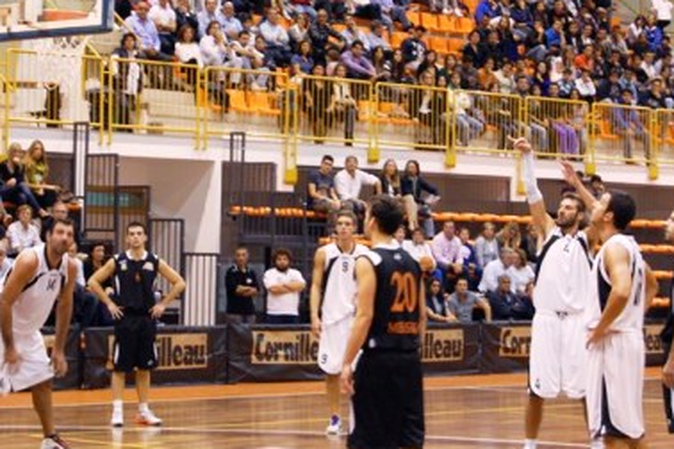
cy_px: 144
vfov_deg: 11.2
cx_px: 271
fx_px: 2284
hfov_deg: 16.8
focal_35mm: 122
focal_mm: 52
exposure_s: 1/20
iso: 800
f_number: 5.6
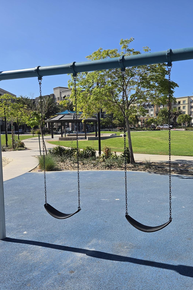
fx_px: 257
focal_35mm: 32
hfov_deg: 40.8
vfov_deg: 58.7
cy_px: 145
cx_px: 122
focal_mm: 5.4
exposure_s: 1/4769
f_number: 1.8
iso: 80
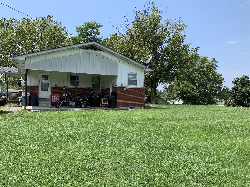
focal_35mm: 28
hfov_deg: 63.4
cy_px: 95
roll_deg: -1.5
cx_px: 125
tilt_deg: +2.8
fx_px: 202
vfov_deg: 49.7
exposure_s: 1/1513
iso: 25
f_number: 1.8
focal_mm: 4.25
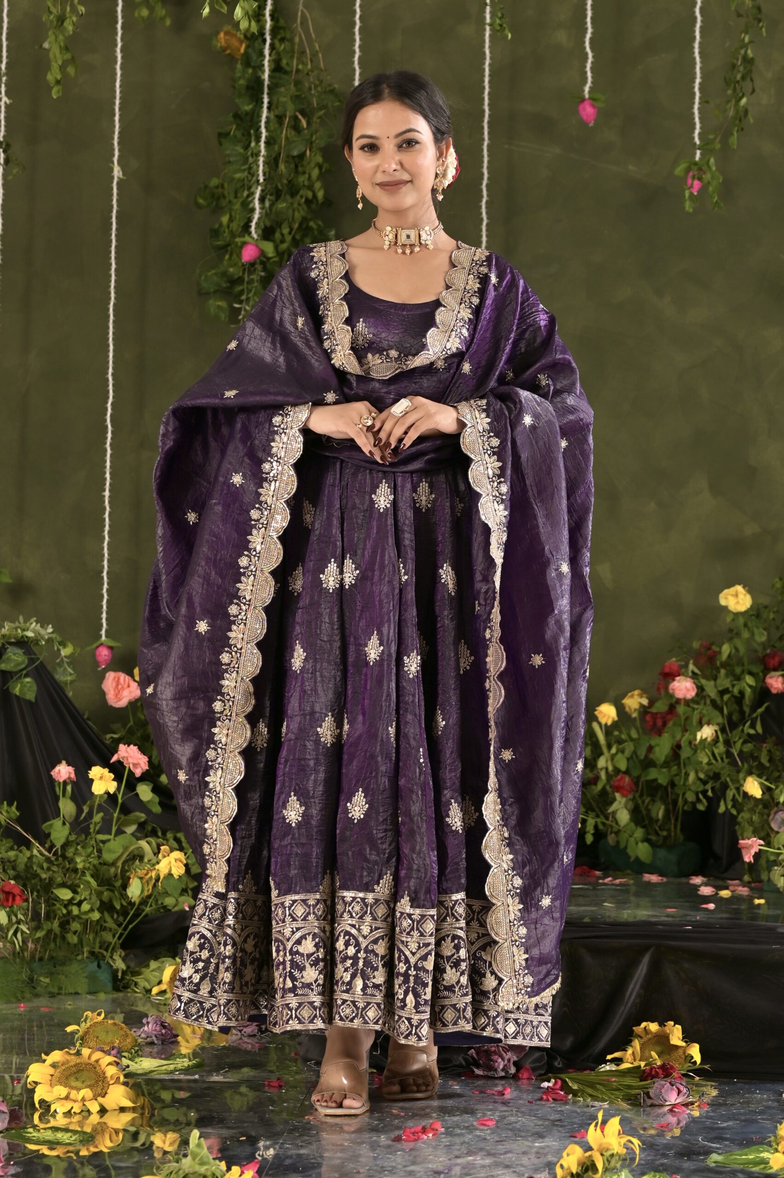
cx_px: 392
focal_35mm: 50
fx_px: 1636
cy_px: 589
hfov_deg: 27.0
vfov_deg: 39.6
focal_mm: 50
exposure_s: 1/200
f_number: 4
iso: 50
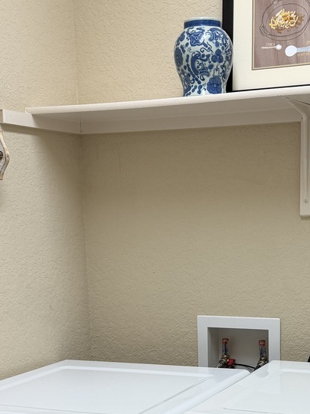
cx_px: 210
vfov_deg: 29.4
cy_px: 348
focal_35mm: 64
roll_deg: +0.3
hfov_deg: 22.8
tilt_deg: -10.7
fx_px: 764
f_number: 1.78
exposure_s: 1/120
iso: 125
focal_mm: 6.76
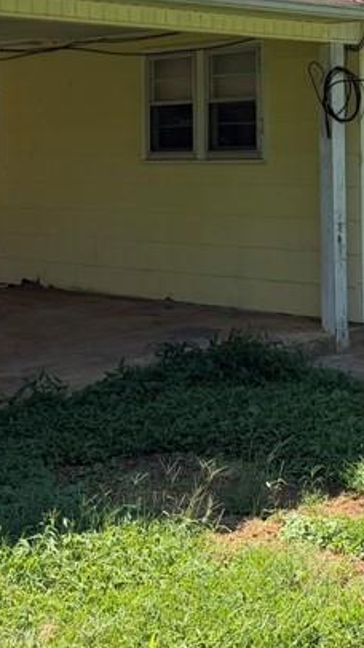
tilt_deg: +0.9
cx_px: 340
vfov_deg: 30.7
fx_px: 1134
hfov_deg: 17.9
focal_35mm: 66
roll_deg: +1.5
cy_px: 86
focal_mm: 6.76
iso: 100
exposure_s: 1/2299
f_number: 1.78
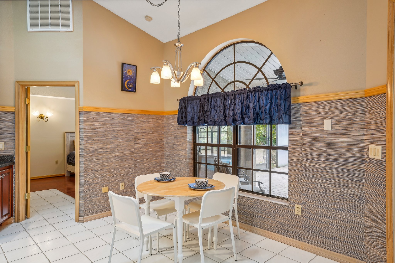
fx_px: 252
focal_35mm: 23
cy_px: 132
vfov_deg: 55.1
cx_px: 198
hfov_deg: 76.1
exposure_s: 1/15
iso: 400
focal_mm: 23
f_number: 8
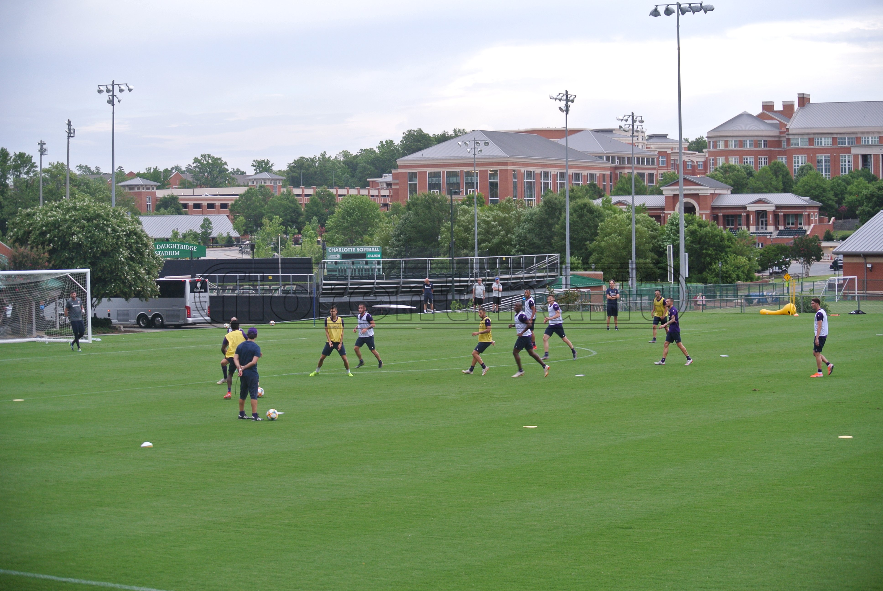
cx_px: 442
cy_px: 296
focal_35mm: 81
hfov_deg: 25.0
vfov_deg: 16.9
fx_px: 1989
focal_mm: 30
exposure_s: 1/100
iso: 100
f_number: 3.8
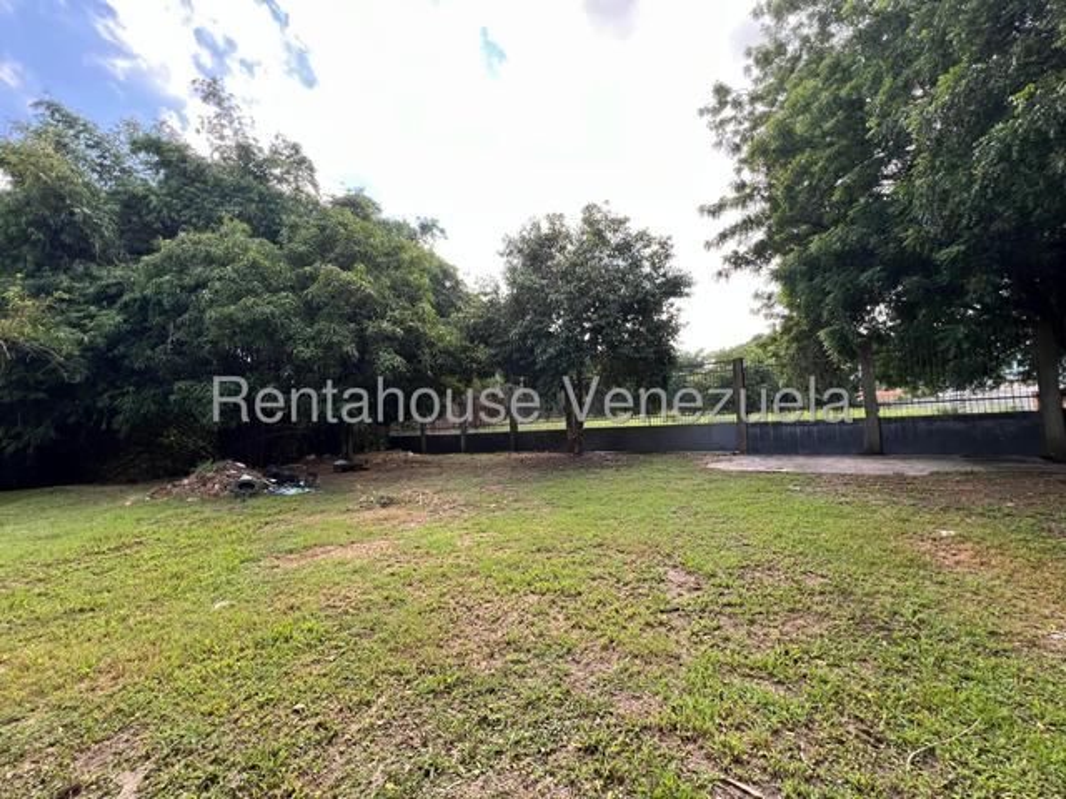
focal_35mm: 13
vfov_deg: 89.9
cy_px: 400
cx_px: 533
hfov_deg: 106.2
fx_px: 400
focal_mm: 1.57
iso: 32
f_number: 1.8
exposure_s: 1/182
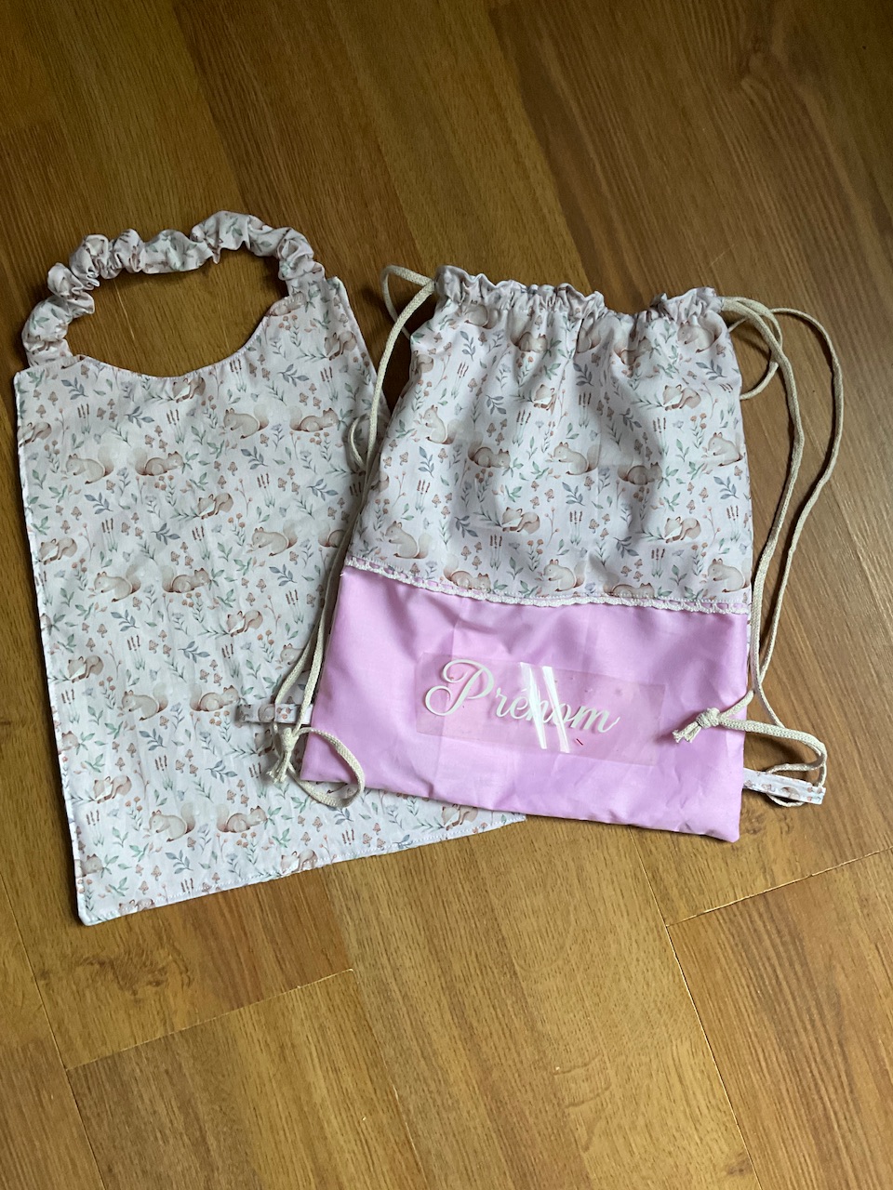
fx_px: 997
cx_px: 446
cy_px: 595
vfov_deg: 61.7
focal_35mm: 29
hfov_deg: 48.2
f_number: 1.8
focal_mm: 3
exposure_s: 1/60
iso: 125
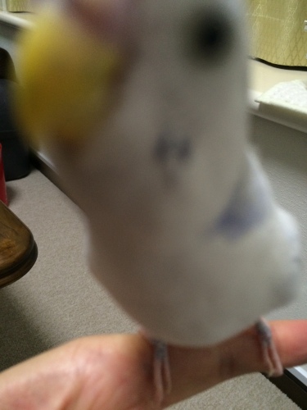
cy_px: 205
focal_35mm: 29
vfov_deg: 61.7
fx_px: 343
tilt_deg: -27.4
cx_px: 154
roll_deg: -4.9
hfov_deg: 48.2
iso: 160
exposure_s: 1/30
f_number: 2.2
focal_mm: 4.15
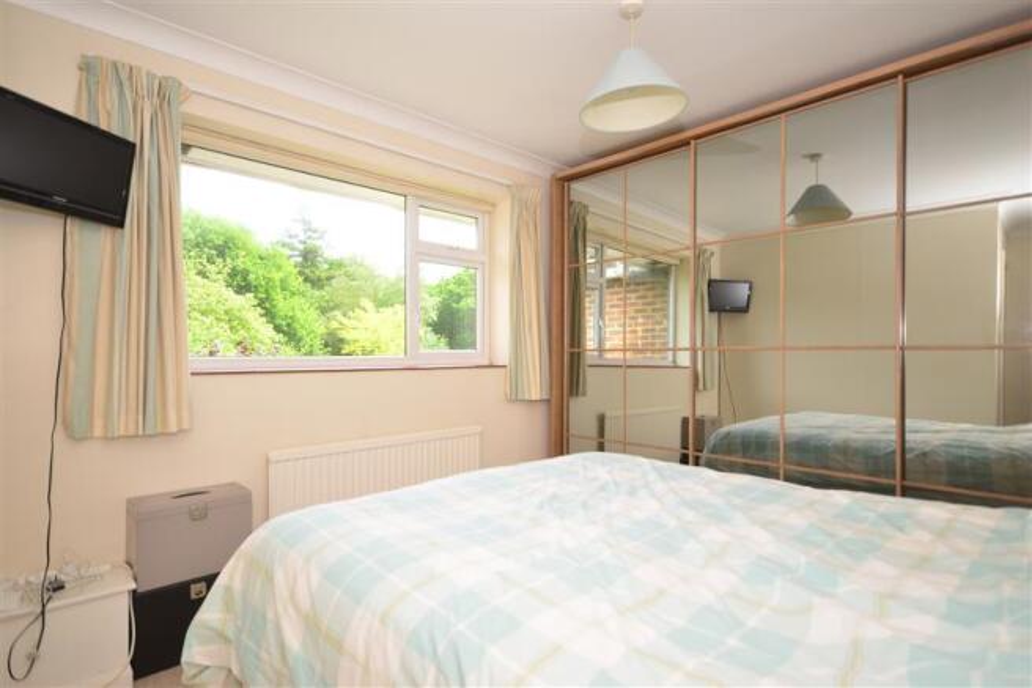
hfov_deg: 85.4
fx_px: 559
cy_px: 344
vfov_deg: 63.2
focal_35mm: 20
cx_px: 516
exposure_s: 1/80
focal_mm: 13
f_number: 5
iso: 200
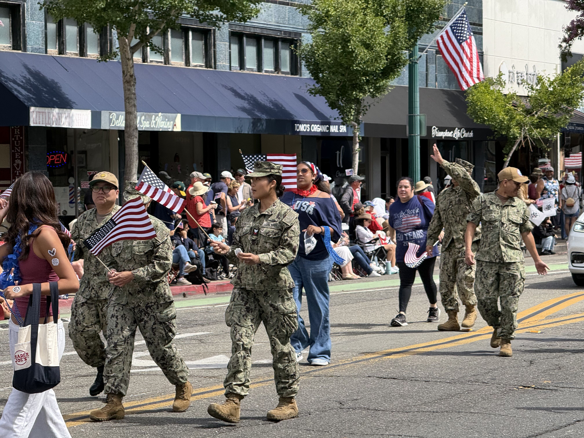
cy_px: 219
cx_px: 292
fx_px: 2024
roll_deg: +0.8
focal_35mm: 120
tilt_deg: -1.5
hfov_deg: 16.4
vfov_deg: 12.3
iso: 64
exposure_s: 1/767
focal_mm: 15.66
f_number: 2.8
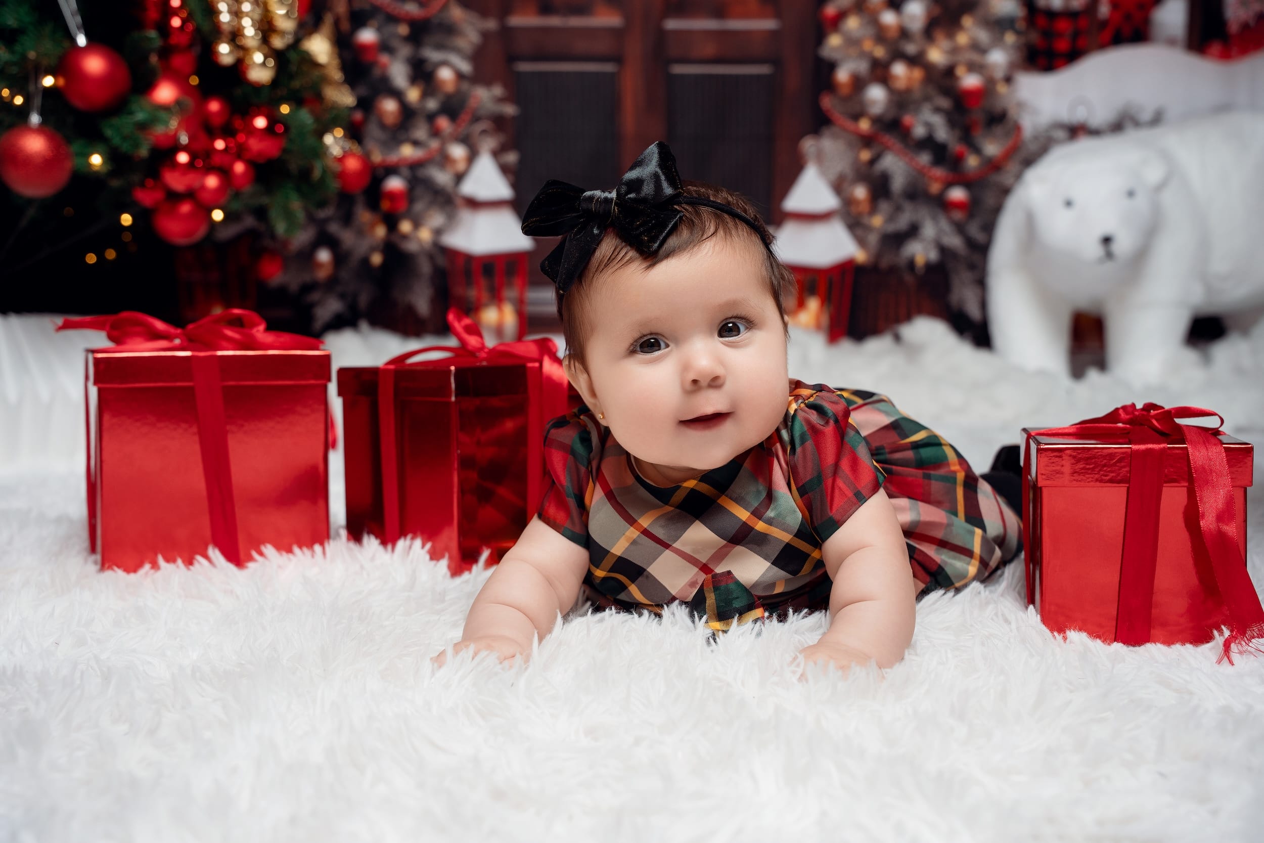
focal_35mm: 42
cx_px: 632
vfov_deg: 31.8
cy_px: 422
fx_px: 1478
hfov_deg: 46.3
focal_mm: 42.1
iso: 250
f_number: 5
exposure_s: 1/125
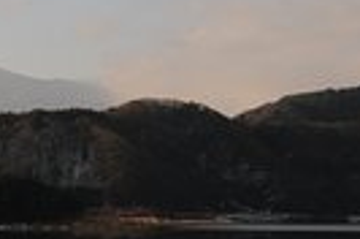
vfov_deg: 9.8
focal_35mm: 139
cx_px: -54
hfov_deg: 14.4
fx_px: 1387
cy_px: 98
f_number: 25
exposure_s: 1/50
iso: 200
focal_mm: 24
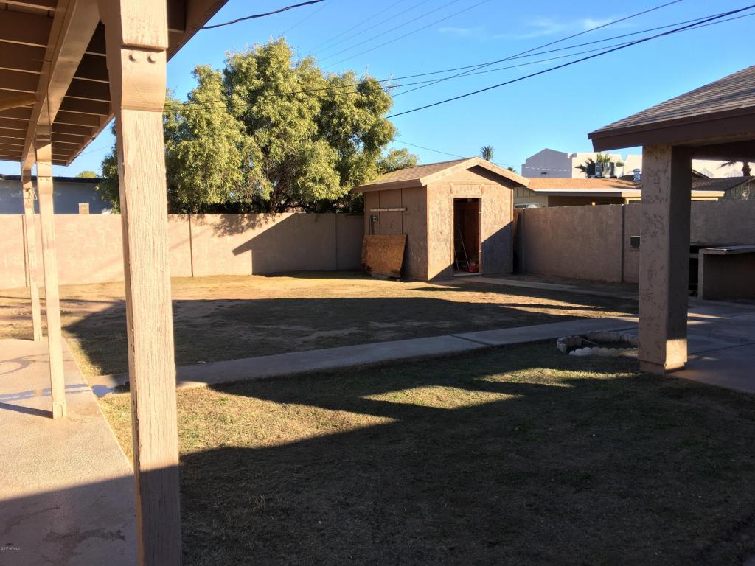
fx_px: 633
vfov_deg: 48.2
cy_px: 283
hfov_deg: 61.7
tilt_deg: -4.6
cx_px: 378
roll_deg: +0.9
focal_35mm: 29
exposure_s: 1/557
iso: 25
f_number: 2.2
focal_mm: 4.15
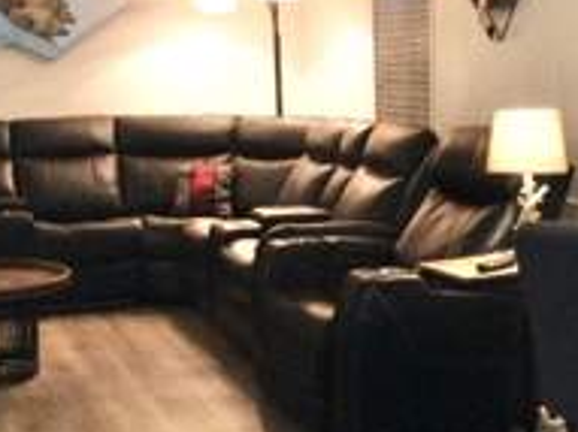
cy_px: 168
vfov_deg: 18.9
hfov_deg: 25.0
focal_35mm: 78
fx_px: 1302
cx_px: 300
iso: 320
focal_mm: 3.3
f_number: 2.4
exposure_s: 1/15
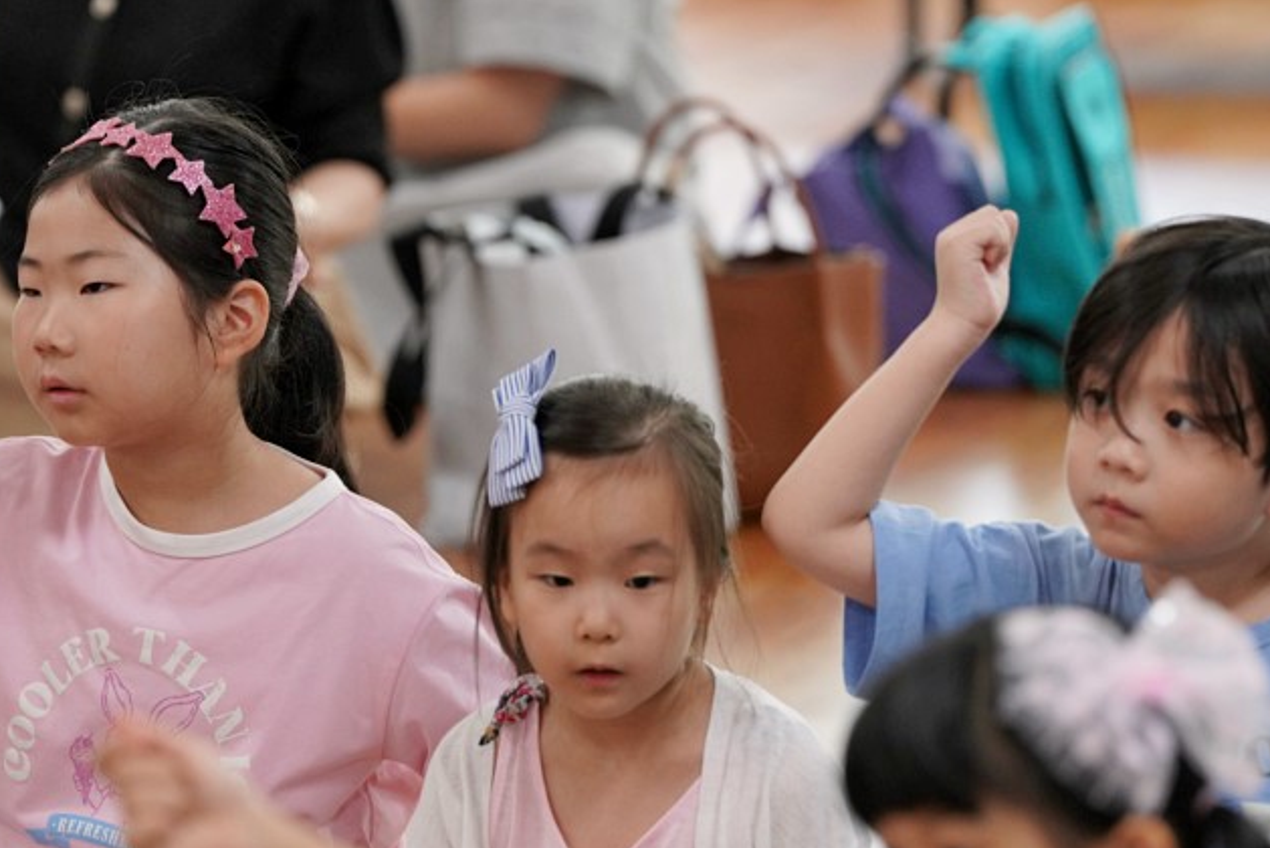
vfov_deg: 4.8
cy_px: 331
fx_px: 10094
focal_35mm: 286
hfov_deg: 7.2
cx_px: 563
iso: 3200
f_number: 4
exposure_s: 1/250
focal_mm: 200
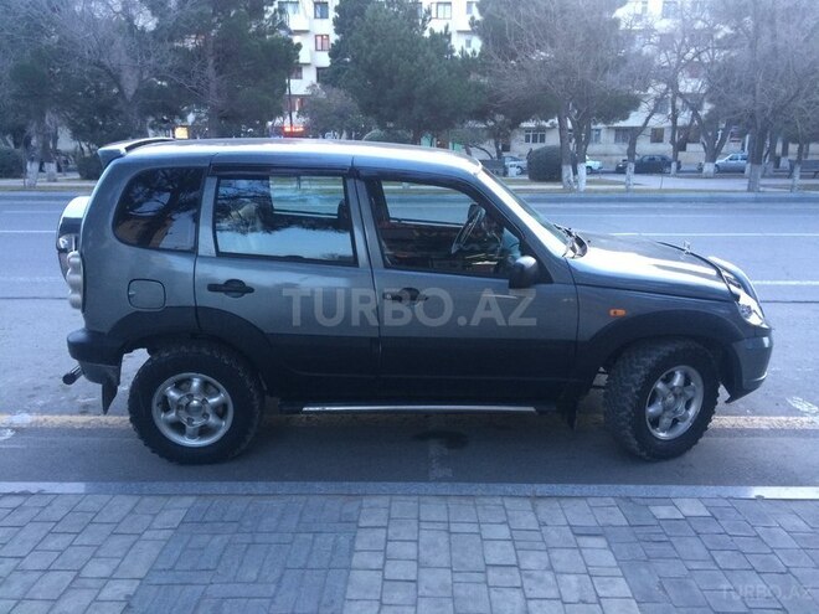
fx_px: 686
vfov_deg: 48.2
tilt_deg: -12.6
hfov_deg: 61.7
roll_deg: +0.3
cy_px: 307
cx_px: 410
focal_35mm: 29
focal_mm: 4.15
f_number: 2.2
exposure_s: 1/33
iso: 160
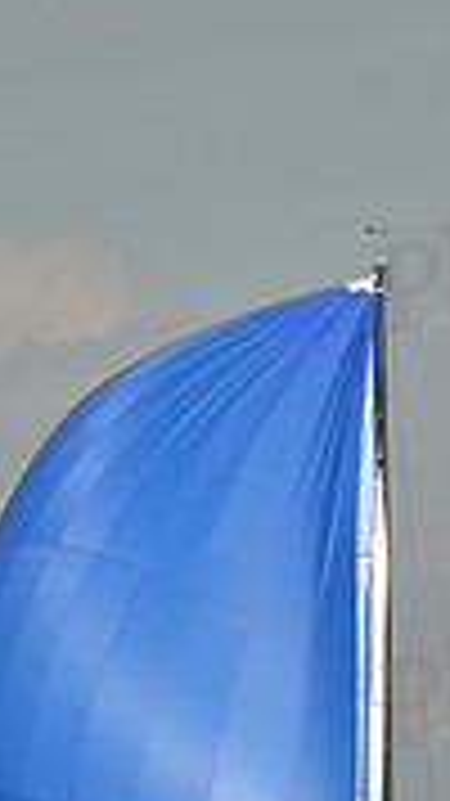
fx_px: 20256
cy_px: 932
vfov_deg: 2.3
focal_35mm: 954
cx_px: 146
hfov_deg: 1.3
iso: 280
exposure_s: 1/1250
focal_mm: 280
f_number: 9
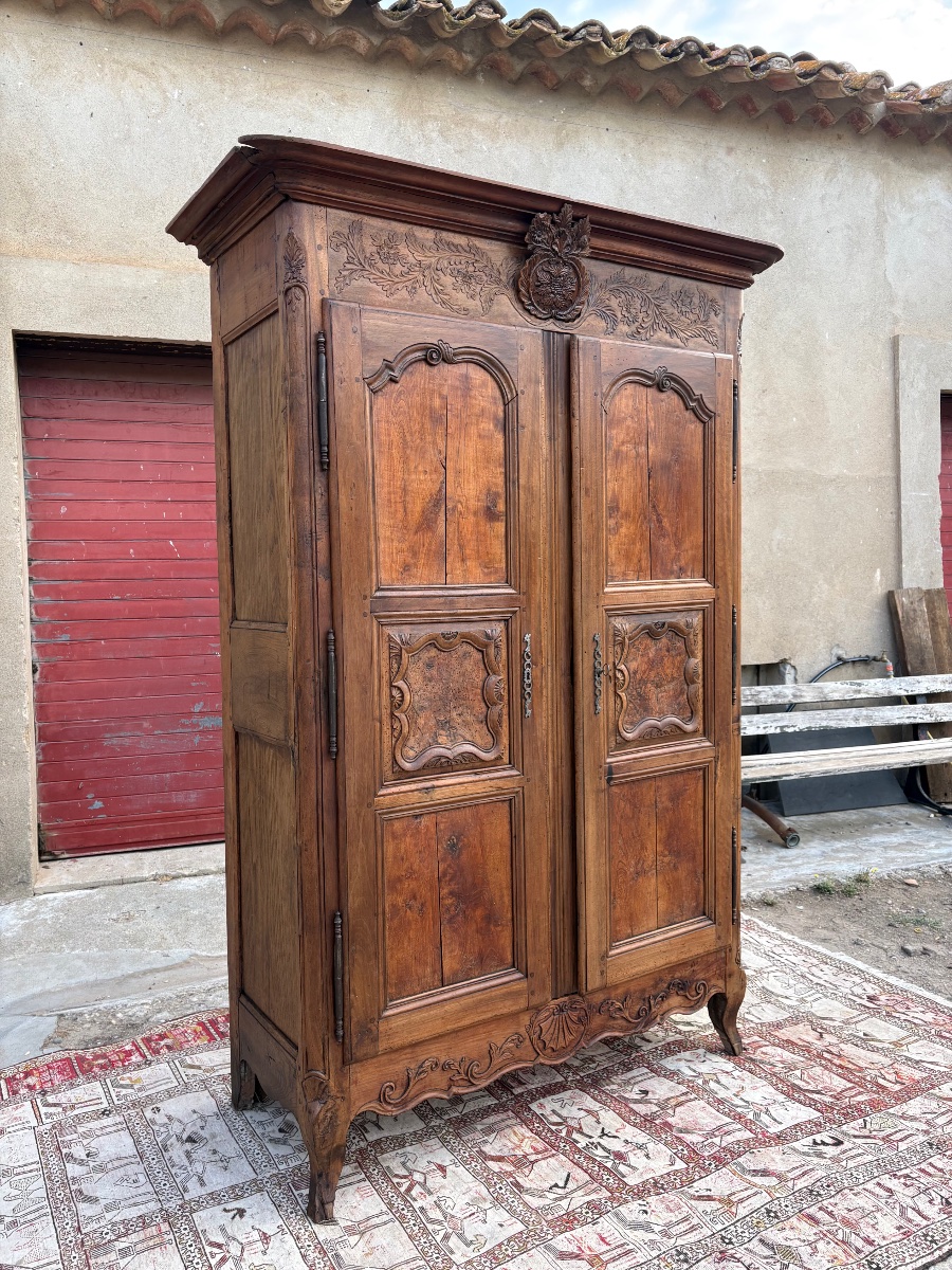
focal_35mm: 26
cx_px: 476
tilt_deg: -0.2
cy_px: 635
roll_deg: +1.1
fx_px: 953
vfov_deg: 67.3
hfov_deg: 53.1
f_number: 1.6
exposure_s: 1/165
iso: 32
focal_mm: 5.96
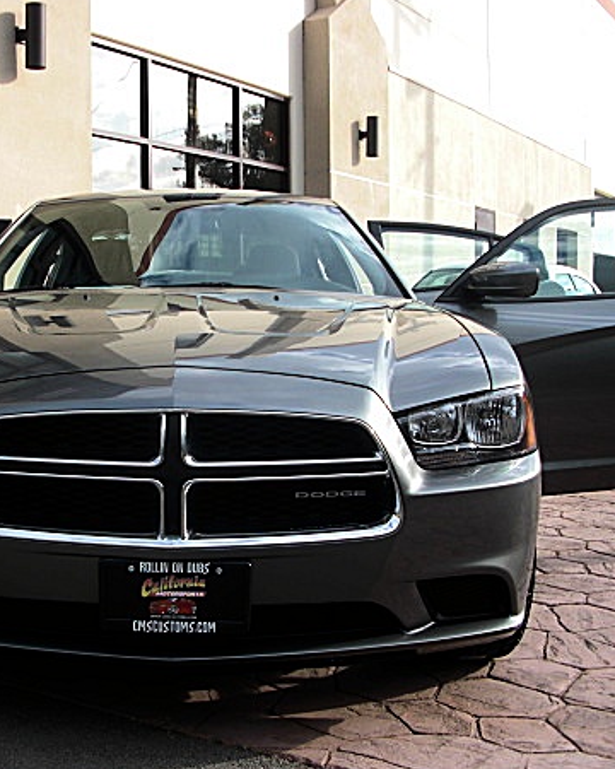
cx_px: 181
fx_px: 1138
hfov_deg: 29.9
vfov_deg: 37.3
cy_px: 405
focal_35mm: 50
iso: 50
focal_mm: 6.3
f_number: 2.8
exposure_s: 1/320
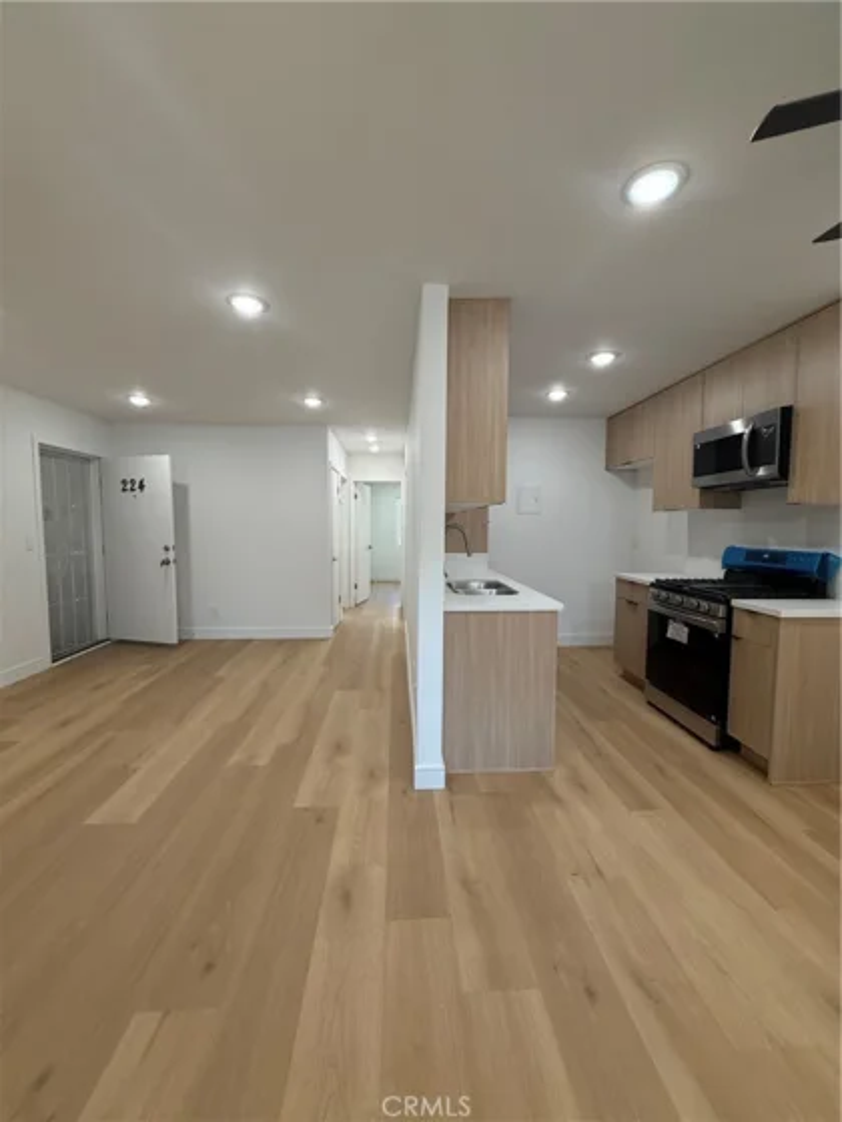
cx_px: 421
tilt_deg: -3.3
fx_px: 454
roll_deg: -0.3
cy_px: 561
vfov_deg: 102.1
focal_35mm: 14
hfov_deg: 85.7
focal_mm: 2.22
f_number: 2.2
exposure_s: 1/120
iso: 125
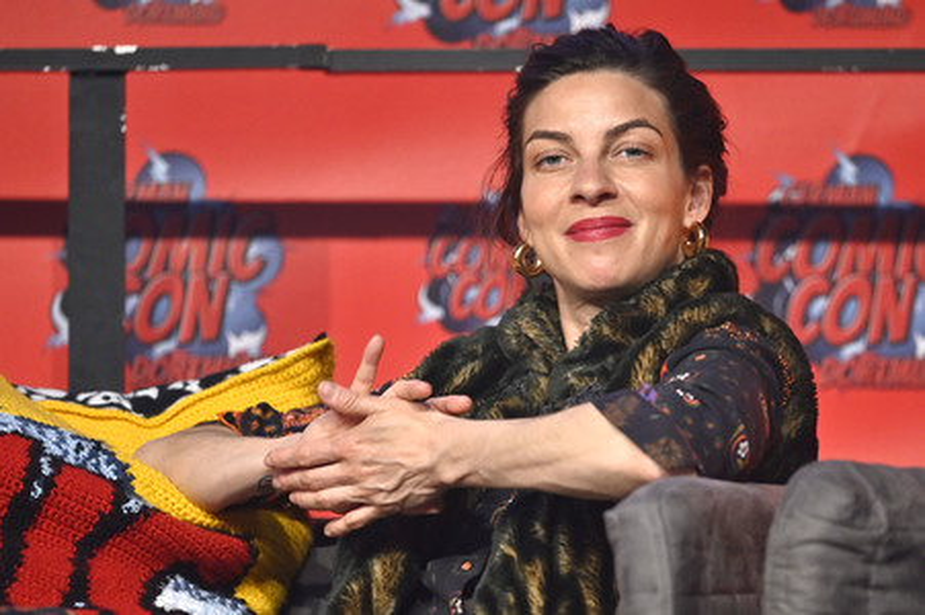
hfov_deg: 10.3
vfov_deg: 6.9
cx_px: 462
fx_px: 5135
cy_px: 308
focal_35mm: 200
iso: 1000
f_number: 2.8
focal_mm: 200
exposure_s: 1/400
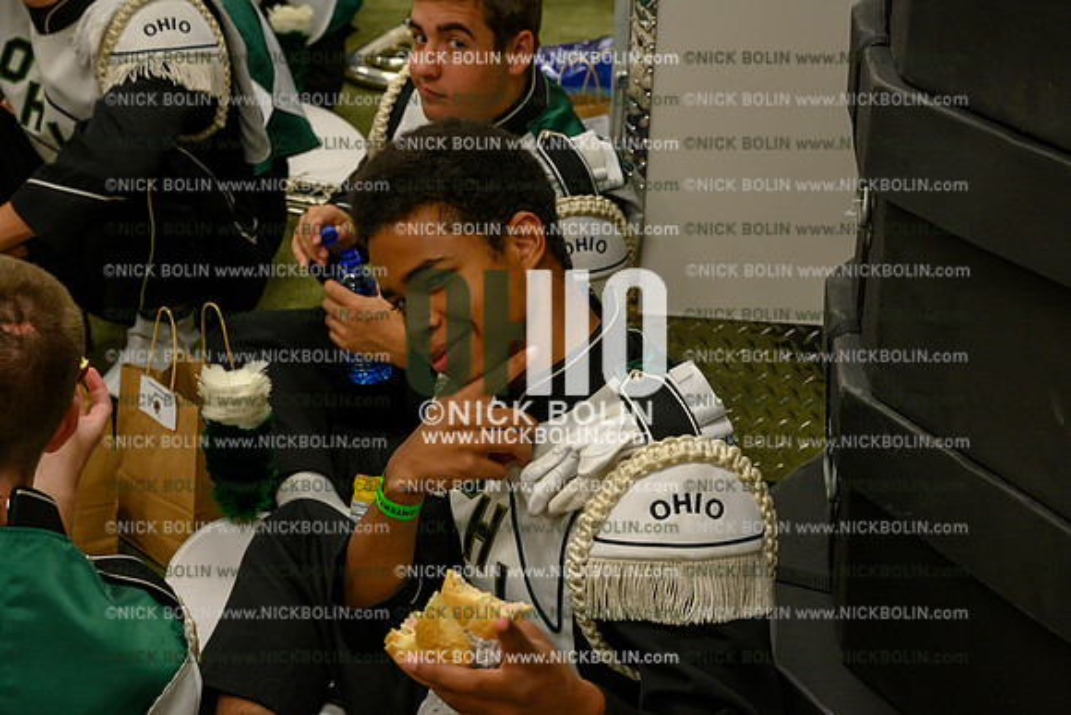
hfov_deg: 30.1
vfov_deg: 20.3
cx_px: 536
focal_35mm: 67
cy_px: 358
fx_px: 1994
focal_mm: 67
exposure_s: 1/100
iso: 2500
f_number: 8
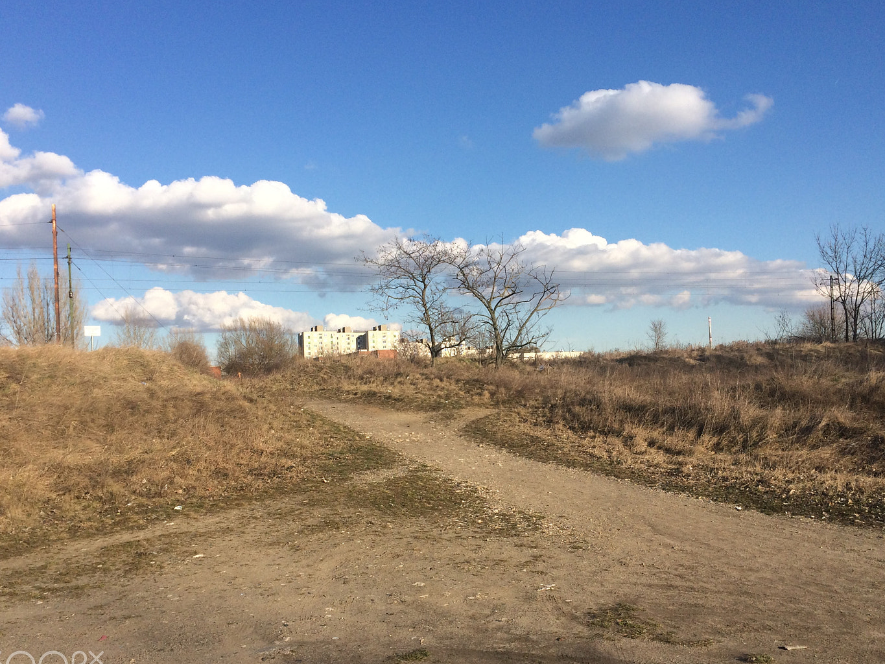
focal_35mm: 34
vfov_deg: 41.8
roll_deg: +3.5
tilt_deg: +1.4
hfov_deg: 53.9
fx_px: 869
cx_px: 462
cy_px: 362
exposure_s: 1/2160
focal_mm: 4.15
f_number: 2.2
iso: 32
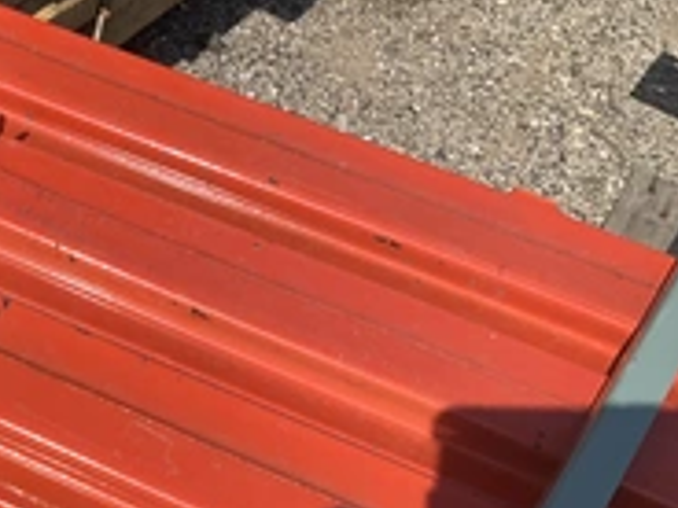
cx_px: -48
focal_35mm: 63
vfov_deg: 22.8
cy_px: 449
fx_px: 1234
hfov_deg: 28.2
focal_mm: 3
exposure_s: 1/1675
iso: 25
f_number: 1.8
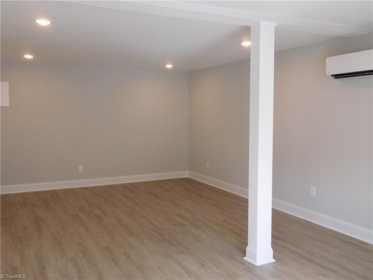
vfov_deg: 44.2
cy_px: 140
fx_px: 345
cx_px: 186
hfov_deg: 56.8
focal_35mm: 32
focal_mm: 5.7
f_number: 3.6
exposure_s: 1/40
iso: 125
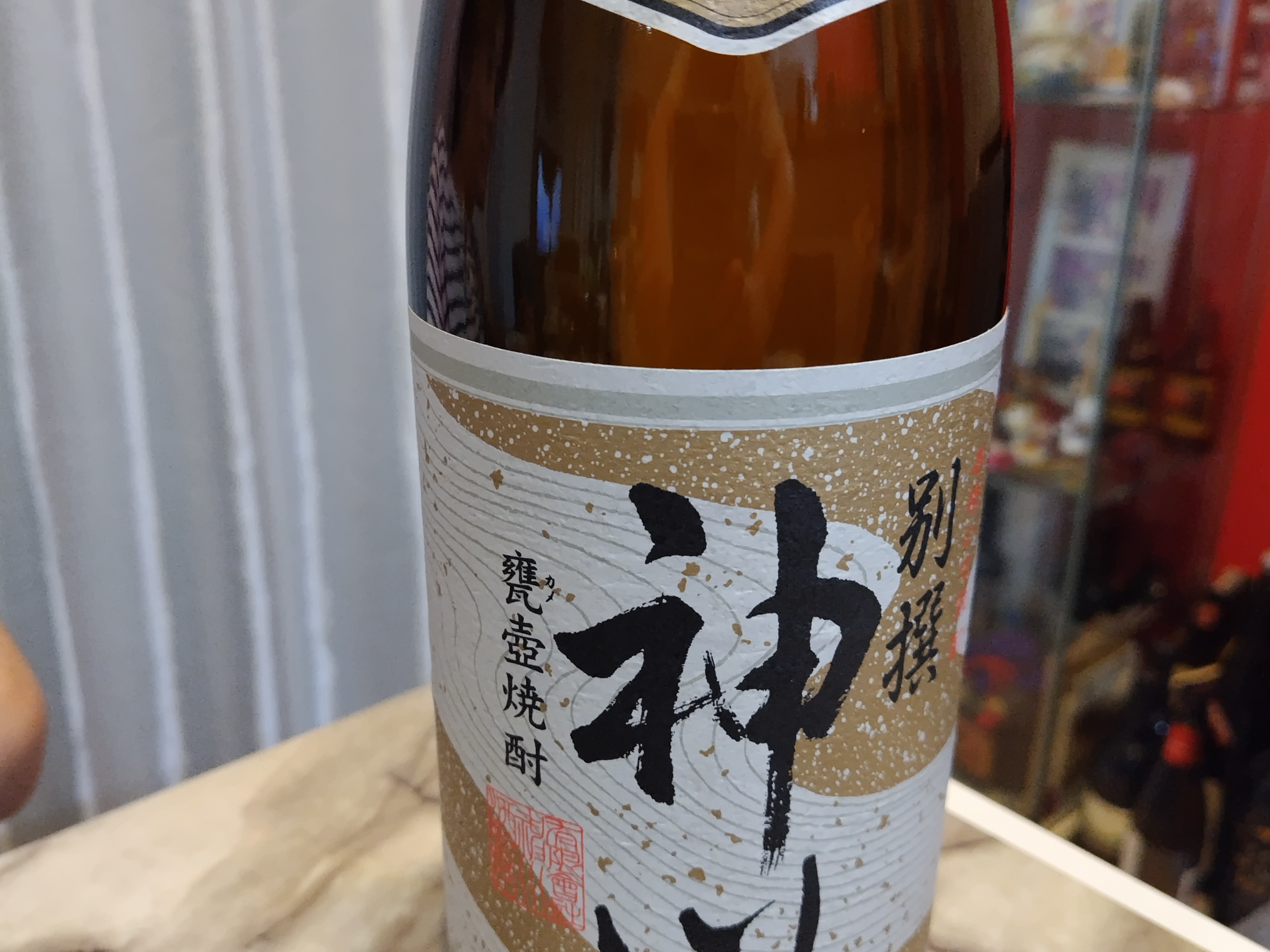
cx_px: 641
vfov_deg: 45.4
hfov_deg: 58.4
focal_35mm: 31
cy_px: 489
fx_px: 1137
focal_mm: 5.5
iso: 556
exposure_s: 1/60
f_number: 1.9
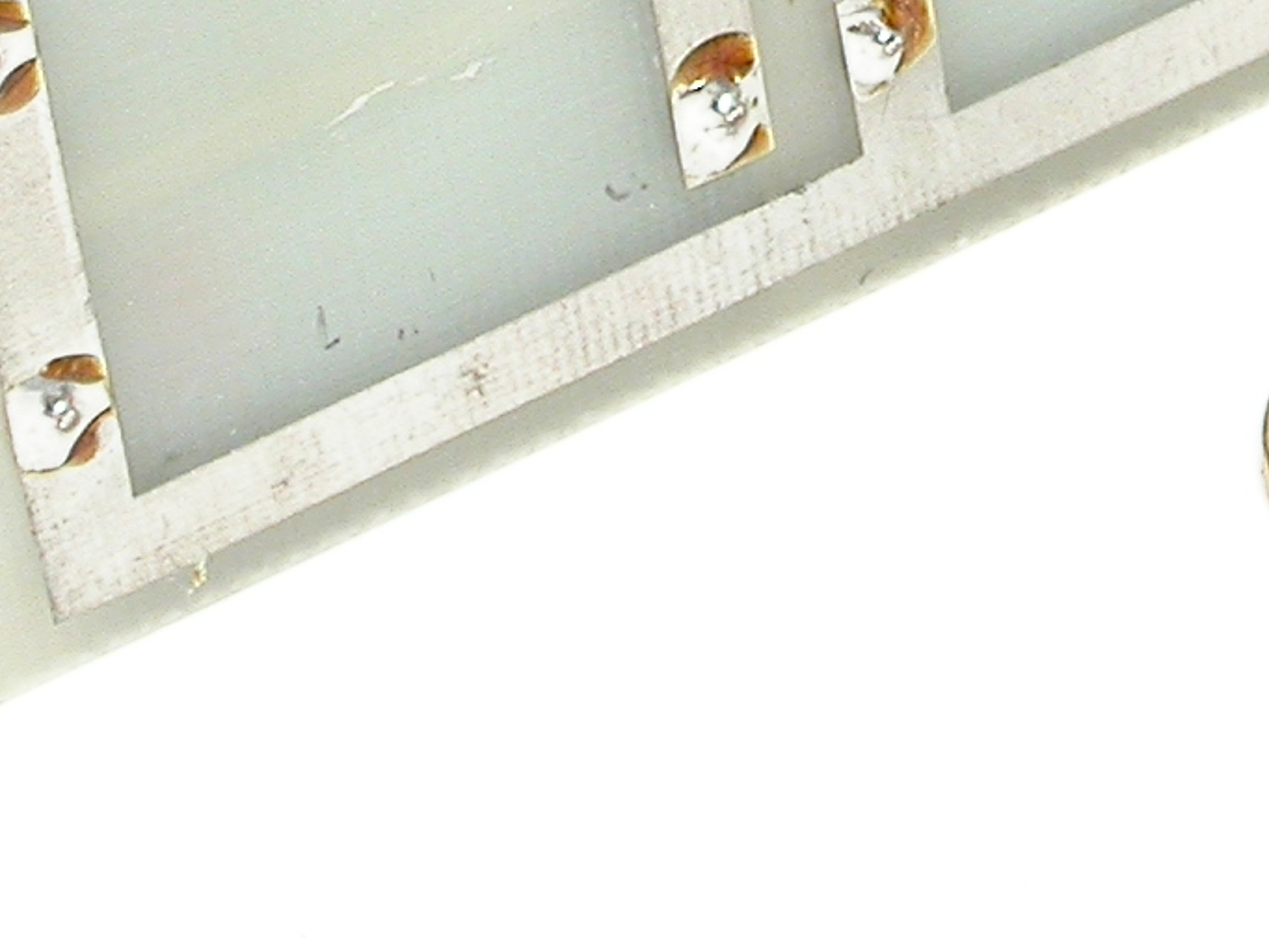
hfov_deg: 6.7
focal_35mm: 293
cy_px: -534
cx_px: 1241
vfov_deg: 5.0
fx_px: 10745
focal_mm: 18.2
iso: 100
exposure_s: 1/41.1
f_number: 3.7
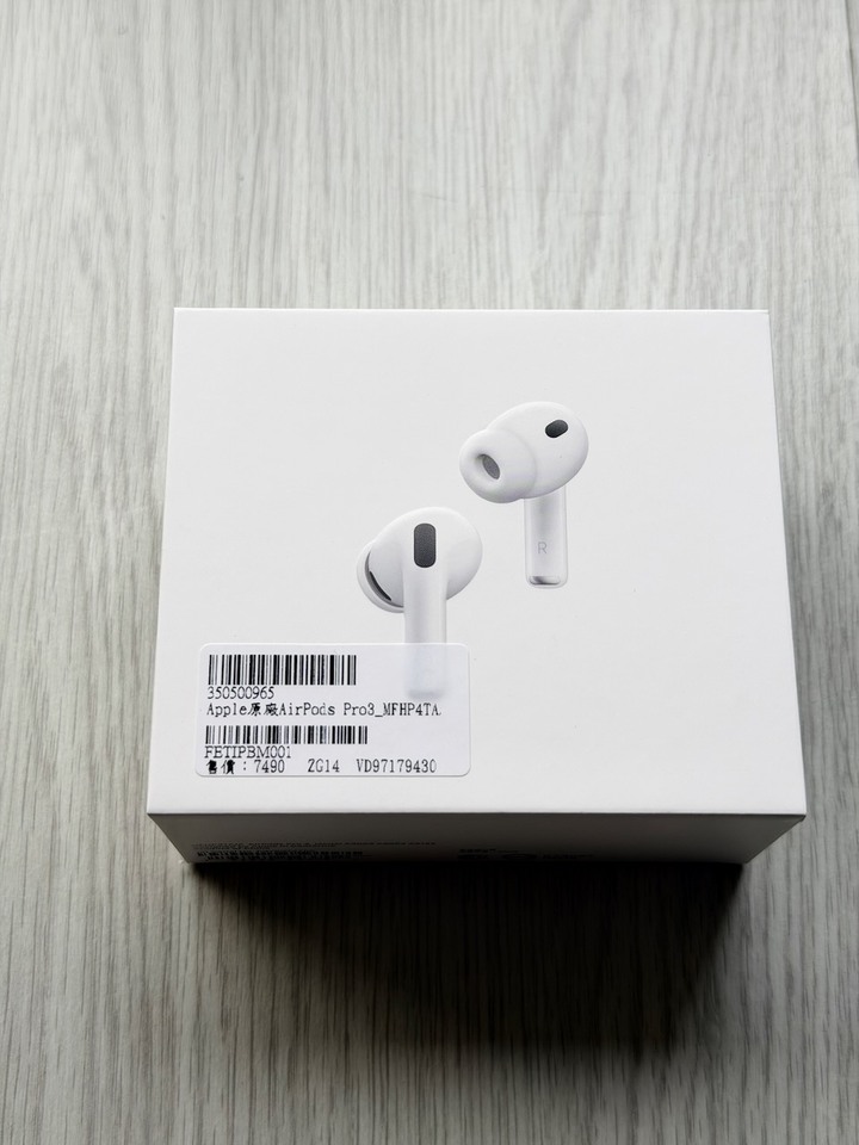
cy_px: 572
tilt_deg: -72.0
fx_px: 1588
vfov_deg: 39.7
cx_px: 430
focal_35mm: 48
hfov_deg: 30.3
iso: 80
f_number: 1.78
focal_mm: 6.76
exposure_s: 1/121
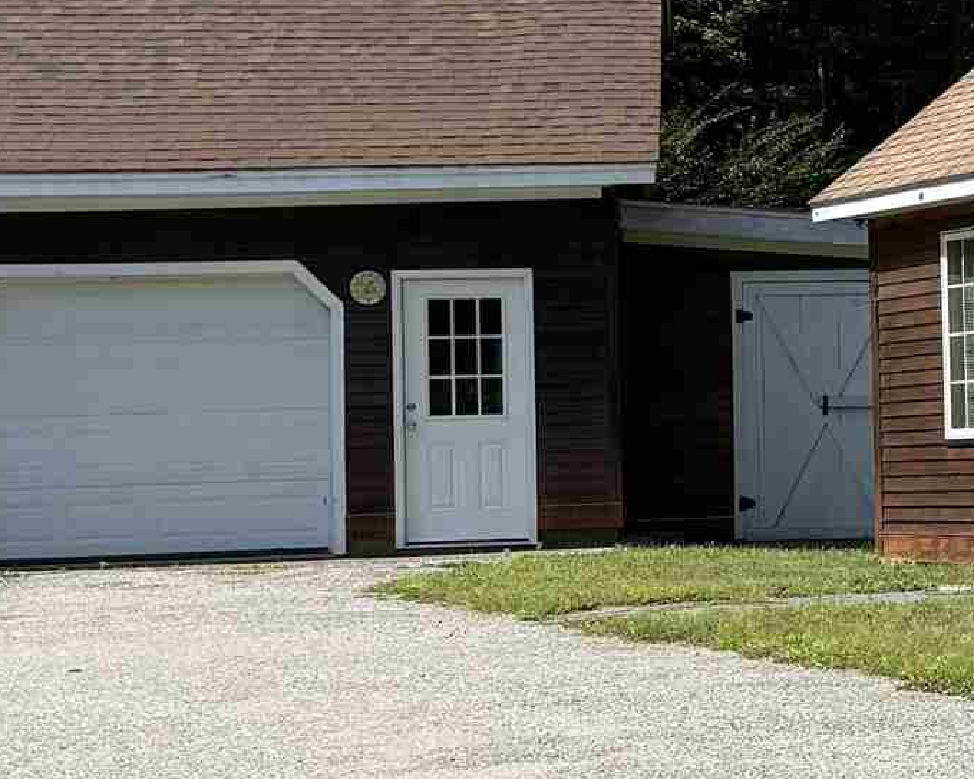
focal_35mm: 106
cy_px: 357
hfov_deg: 16.8
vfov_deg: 14.5
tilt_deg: +1.8
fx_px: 3055
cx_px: 1361
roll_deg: +1.9
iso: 80
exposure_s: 1/3584
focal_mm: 6.76
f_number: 1.78
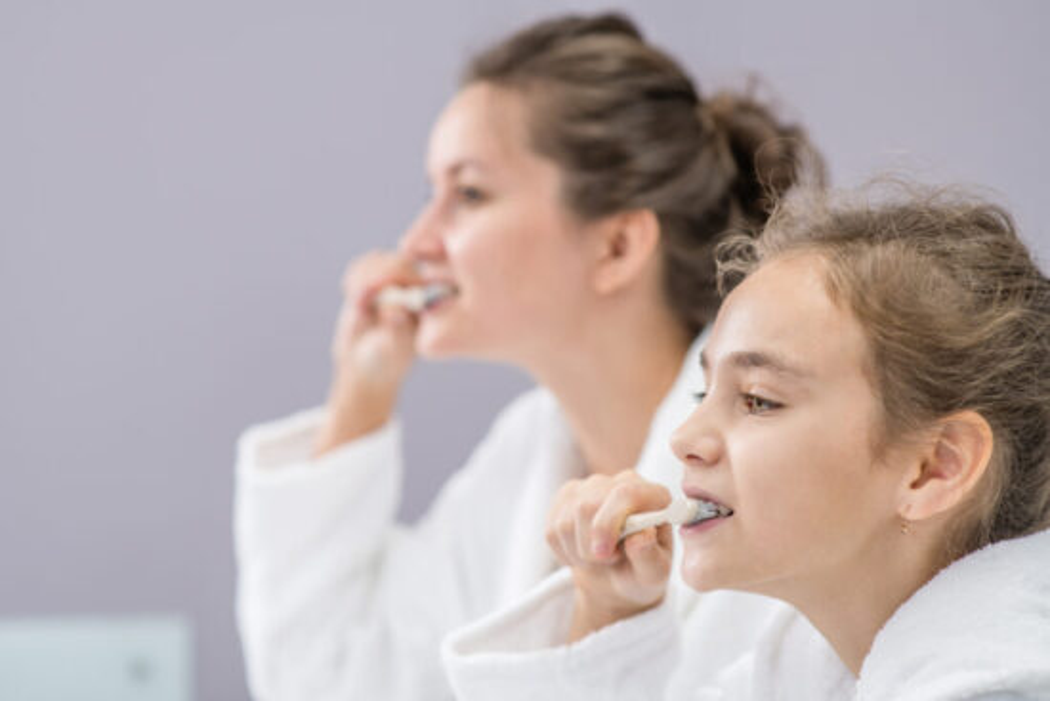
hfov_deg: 23.9
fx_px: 2480
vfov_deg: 16.1
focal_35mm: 85
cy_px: 350
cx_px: 525
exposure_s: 1/125
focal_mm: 85
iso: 200
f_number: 3.2
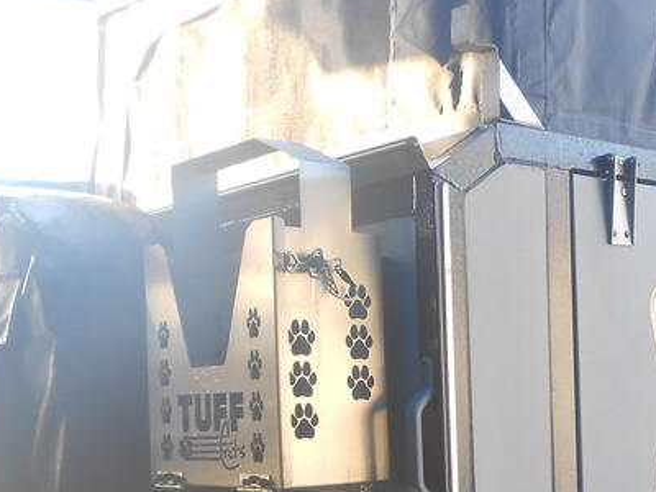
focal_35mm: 65
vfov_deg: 21.9
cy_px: 467
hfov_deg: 28.7
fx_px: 1232
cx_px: 589
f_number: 3.5
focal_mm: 4.6
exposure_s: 1/30
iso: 100
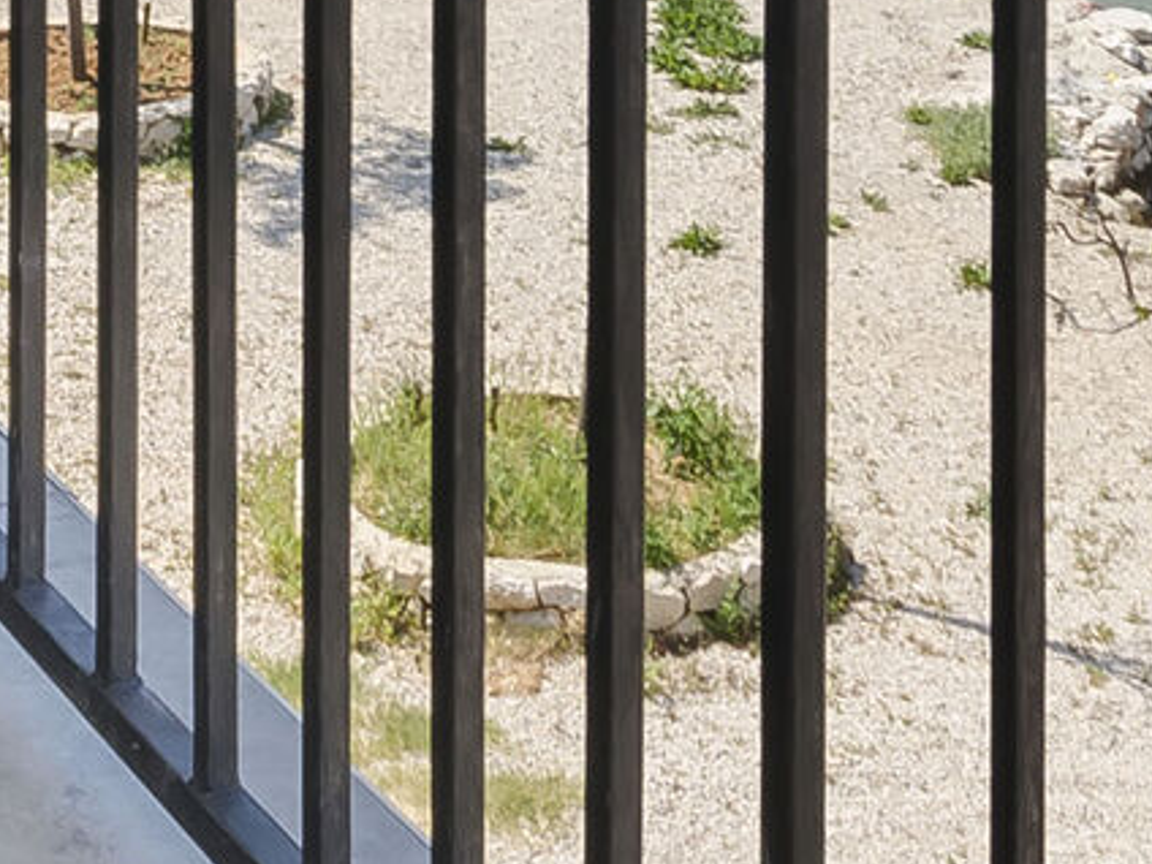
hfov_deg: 20.4
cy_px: -804
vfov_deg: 13.5
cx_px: 185
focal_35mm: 95
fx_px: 3162
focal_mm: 10
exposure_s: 1/200
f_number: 9
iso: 100
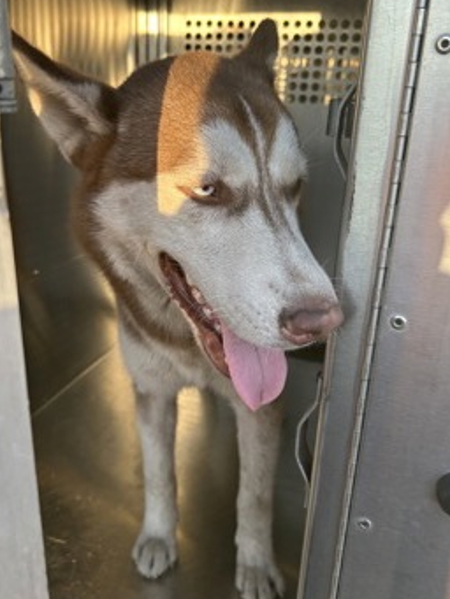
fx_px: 554
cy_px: 286
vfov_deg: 56.8
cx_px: 208
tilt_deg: -23.9
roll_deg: -3.8
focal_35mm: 32
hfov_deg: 44.2
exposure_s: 1/466
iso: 50
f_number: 1.5
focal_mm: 5.7
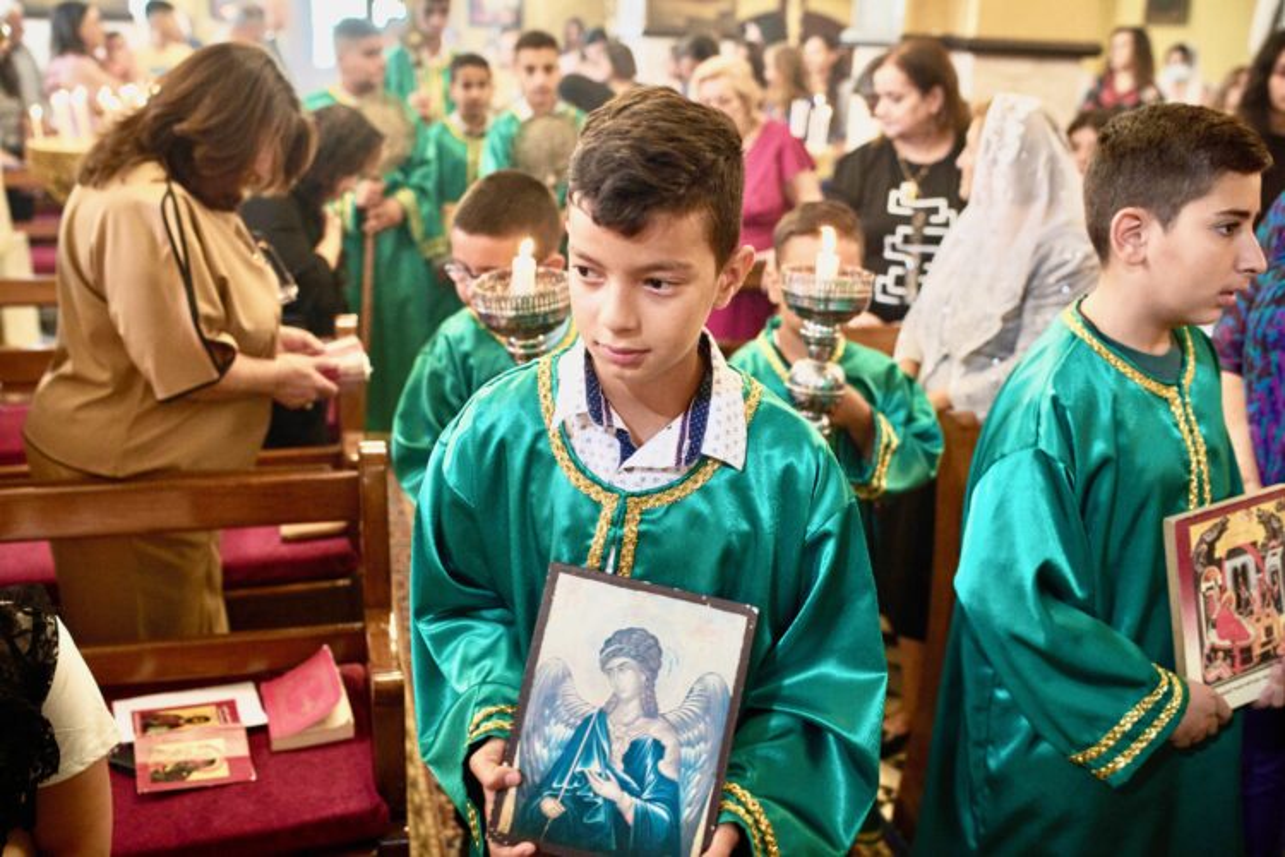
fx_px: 1249
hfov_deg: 54.4
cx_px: 642
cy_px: 428
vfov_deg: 37.9
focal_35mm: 35
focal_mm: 35
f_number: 2.8
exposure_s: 1/250
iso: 2500
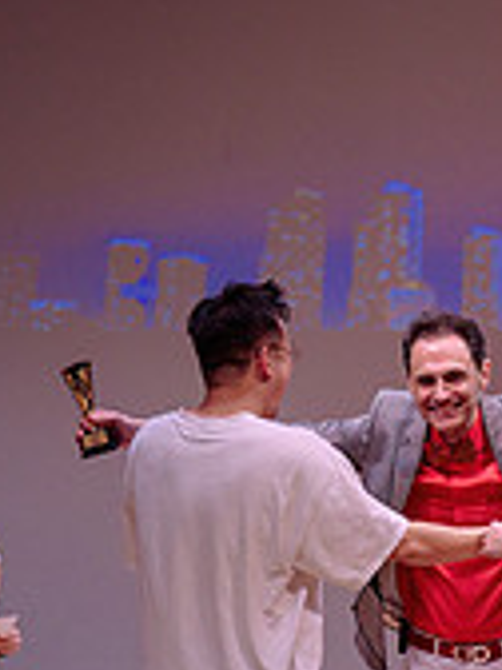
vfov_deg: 9.7
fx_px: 3925
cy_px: 410
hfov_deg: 7.2
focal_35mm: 203
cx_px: 734
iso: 1000
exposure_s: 1/400
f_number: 3.2
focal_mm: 58
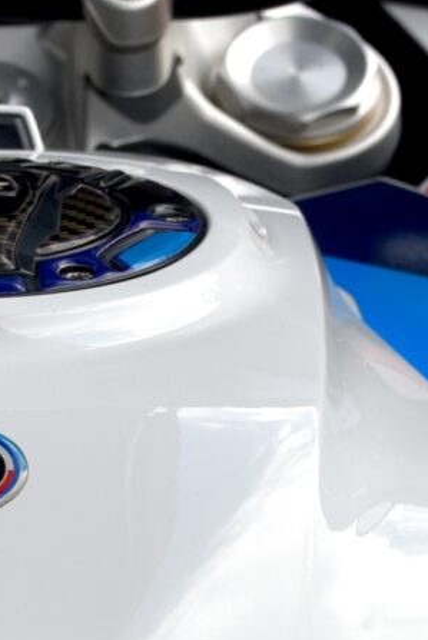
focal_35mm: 229
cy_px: 809
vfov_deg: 8.9
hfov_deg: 6.0
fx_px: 4074
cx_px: 2
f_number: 7.1
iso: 200
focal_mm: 40
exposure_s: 1/200
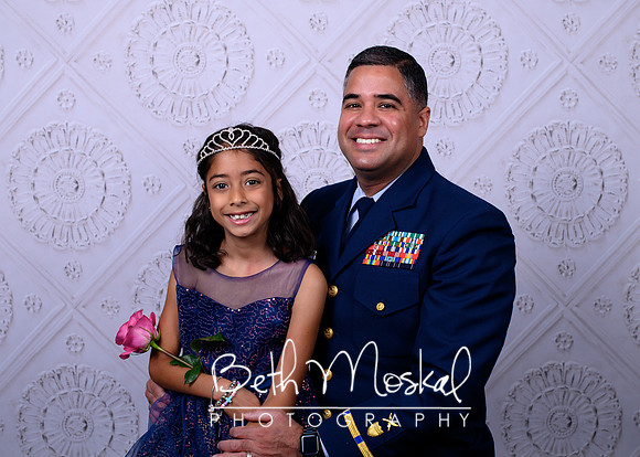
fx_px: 1128
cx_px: 359
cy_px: 228
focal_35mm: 62
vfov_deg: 22.9
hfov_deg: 31.6
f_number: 5.6
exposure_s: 1/200
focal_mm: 50
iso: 100
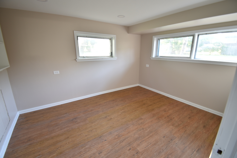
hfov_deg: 100.4
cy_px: 79
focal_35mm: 15
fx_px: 99
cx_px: 118
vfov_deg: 77.4
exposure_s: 1/3
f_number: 4.5
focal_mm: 10
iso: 100
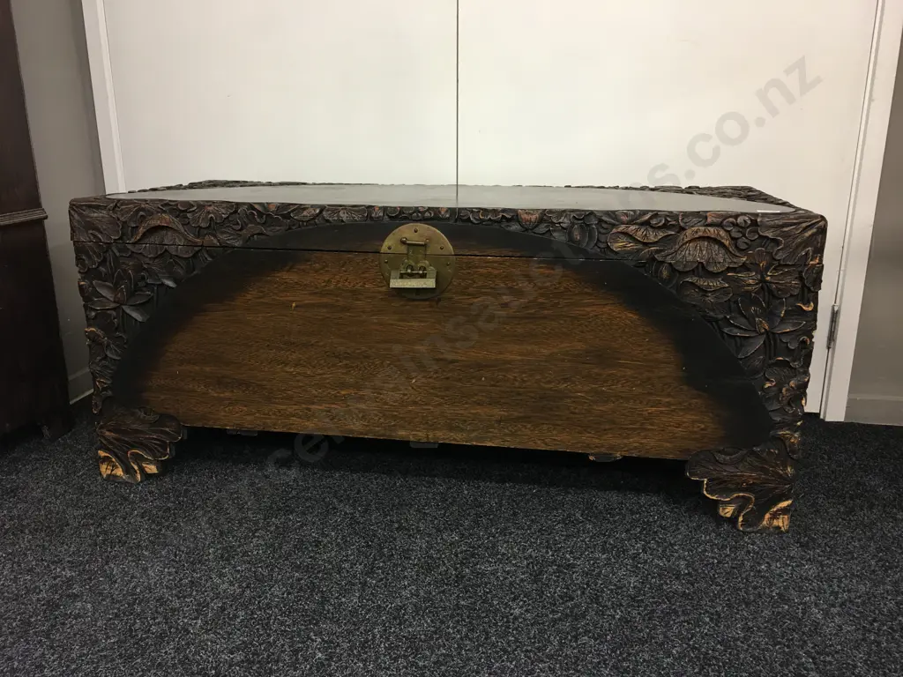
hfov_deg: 61.7
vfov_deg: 48.2
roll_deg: -1.6
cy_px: 338
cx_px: 452
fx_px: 756
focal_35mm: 29
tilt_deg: -14.7
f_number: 2.2
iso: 64
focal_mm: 4.15
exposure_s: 1/17
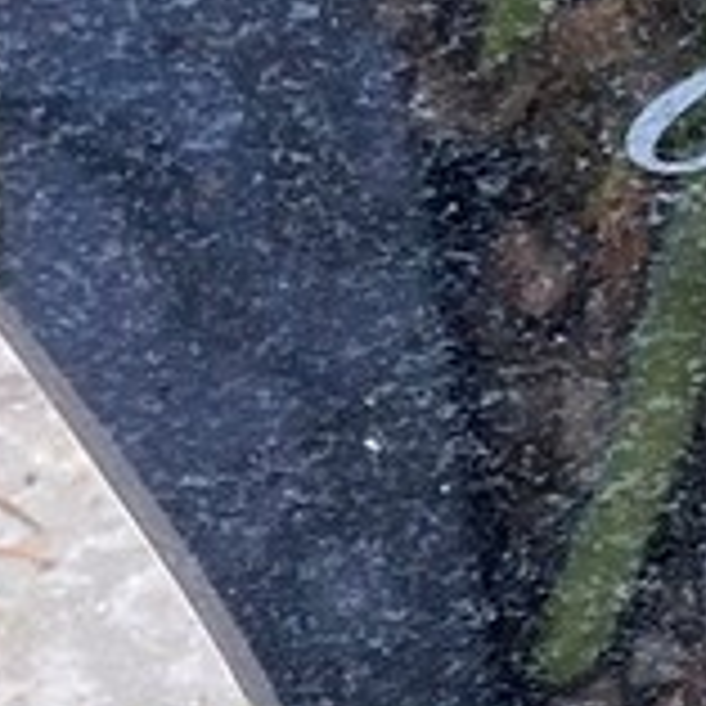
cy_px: -108
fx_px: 4869
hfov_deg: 7.2
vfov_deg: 8.2
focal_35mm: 211
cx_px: 2302
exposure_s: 1/121
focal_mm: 4.25
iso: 100
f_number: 1.8
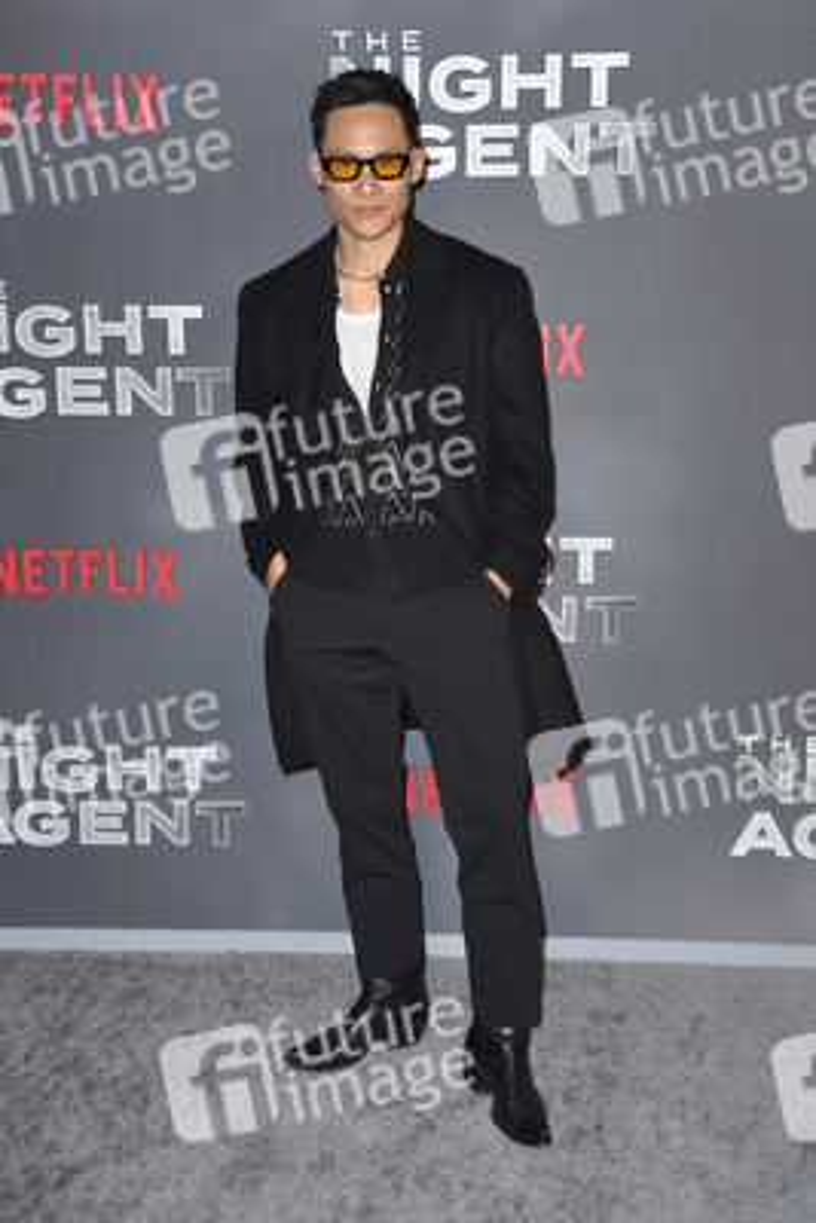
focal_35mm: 48
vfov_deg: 41.1
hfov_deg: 28.1
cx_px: 408
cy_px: 612
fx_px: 1630
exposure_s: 1/250
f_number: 6.3
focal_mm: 48
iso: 400
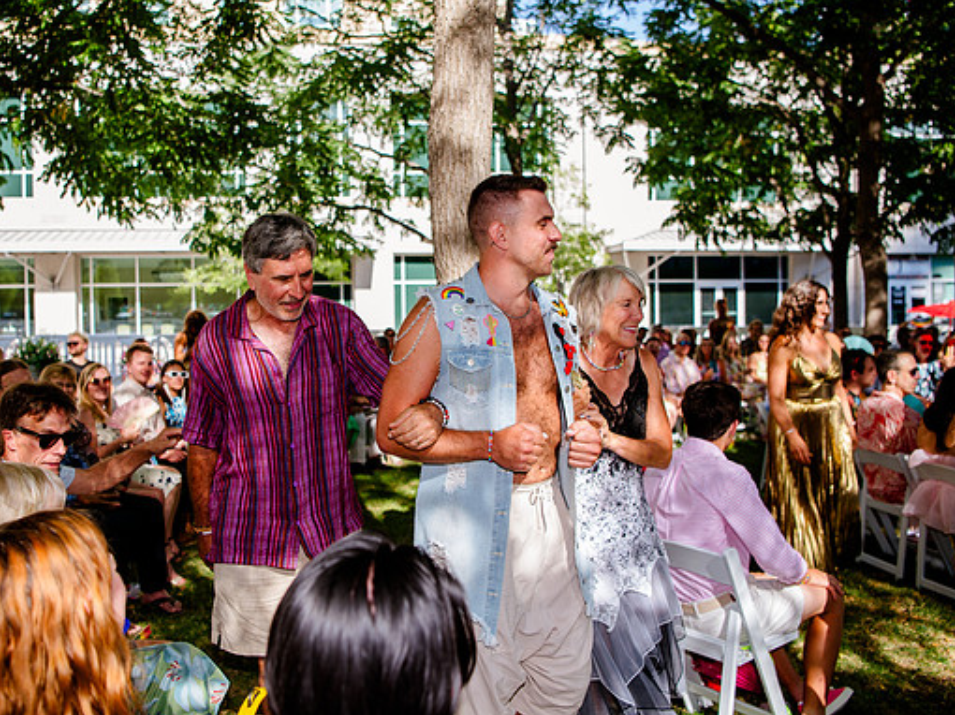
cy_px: 340
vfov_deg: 44.1
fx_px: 882
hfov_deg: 56.6
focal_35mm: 32
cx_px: 403
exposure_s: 1/800
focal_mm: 26
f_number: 2.8
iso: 200
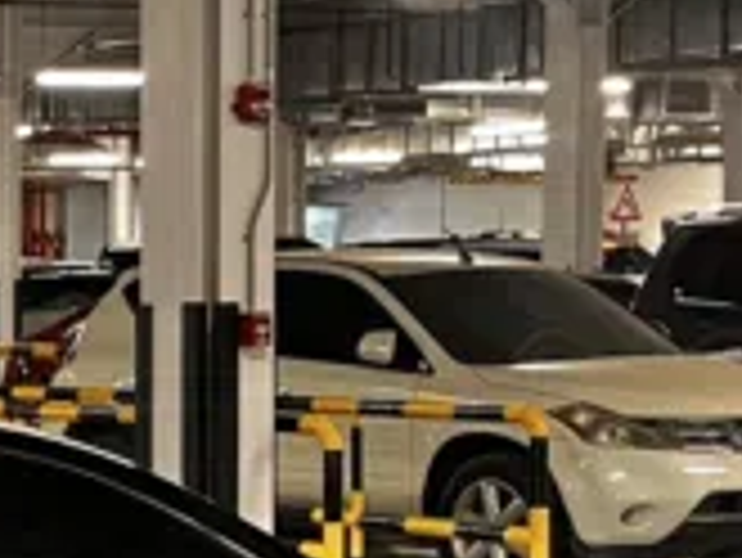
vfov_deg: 14.4
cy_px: 603
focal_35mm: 101
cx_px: -283
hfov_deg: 17.9
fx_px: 2167
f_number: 1.6
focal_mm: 5.1
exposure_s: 1/50
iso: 500
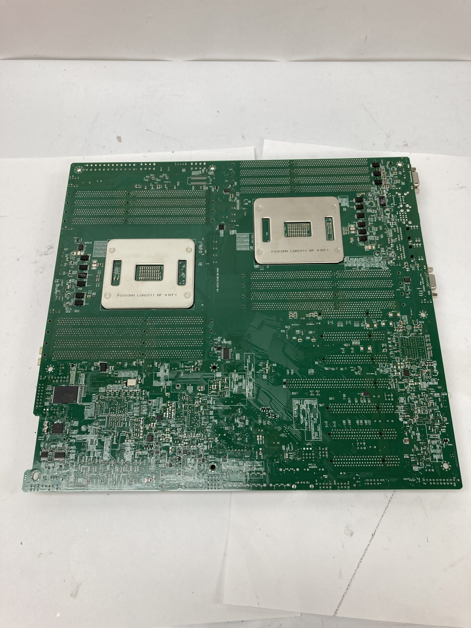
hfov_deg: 49.7
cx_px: 236
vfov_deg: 63.4
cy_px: 314
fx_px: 508
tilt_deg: -64.8
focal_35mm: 28
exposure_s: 1/120
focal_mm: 3.99
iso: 50
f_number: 1.8
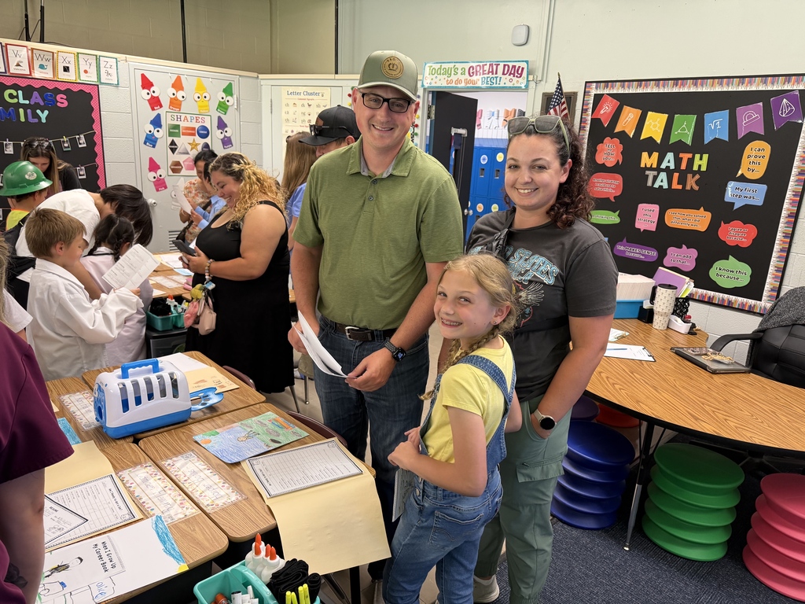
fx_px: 558
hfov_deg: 71.6
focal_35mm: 24
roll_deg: -3.5
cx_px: 402
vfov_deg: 56.8
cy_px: 302
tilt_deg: -15.6
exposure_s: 1/60
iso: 250
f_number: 1.78
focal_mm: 6.76
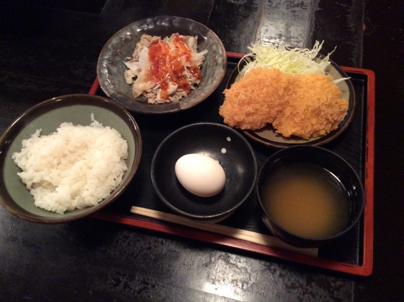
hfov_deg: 56.9
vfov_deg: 44.1
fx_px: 373
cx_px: 202
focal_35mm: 32
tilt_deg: -59.0
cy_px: 151
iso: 250
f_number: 2.4
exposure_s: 1/24
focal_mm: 3.3
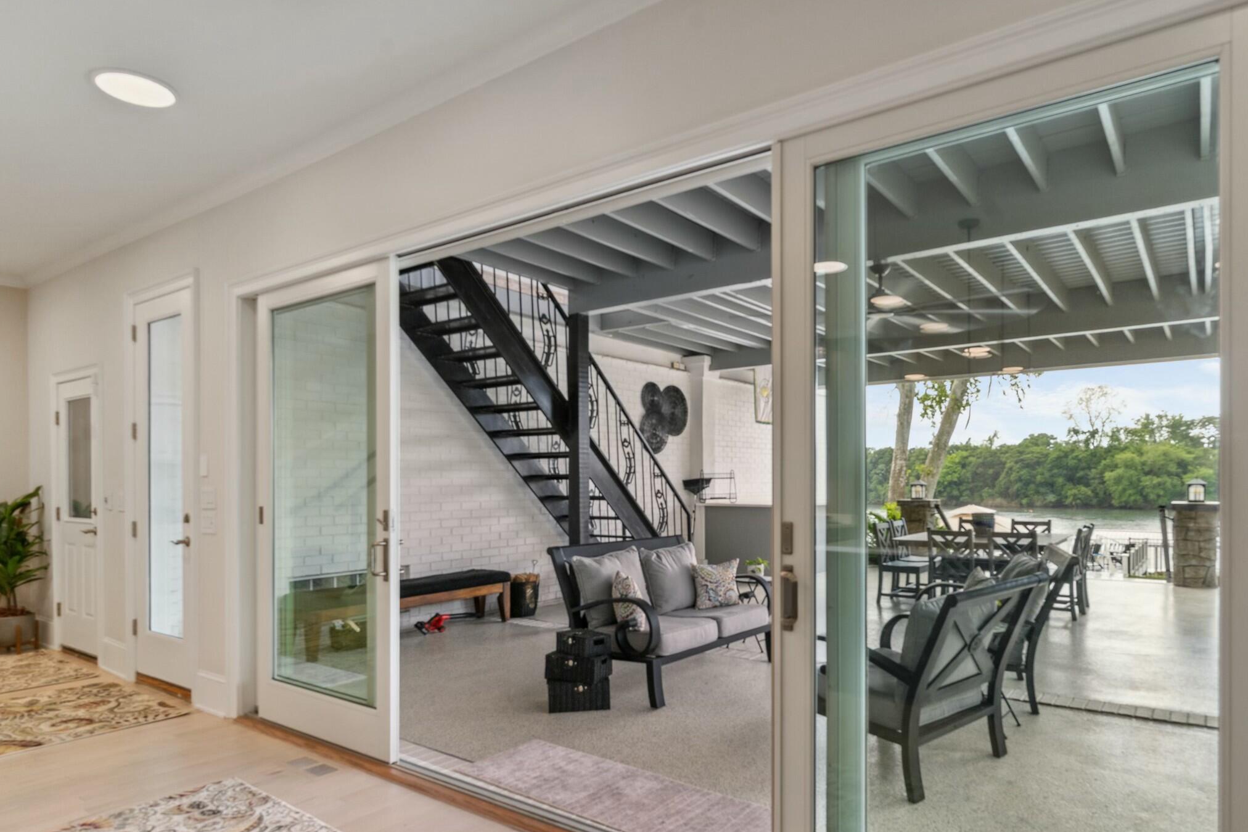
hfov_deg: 80.7
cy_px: 500
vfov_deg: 59.0
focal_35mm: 21
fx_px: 728
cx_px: 712
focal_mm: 17
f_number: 8
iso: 400
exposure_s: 1/20
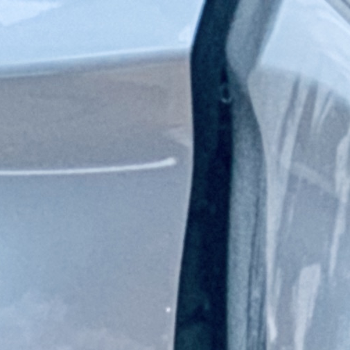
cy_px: -394
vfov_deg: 4.7
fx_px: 4198
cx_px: 1327
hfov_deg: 4.4
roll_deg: -4.5
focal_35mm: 367
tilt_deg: -7.8
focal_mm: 6
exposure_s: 1/60
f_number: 2.4
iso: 250
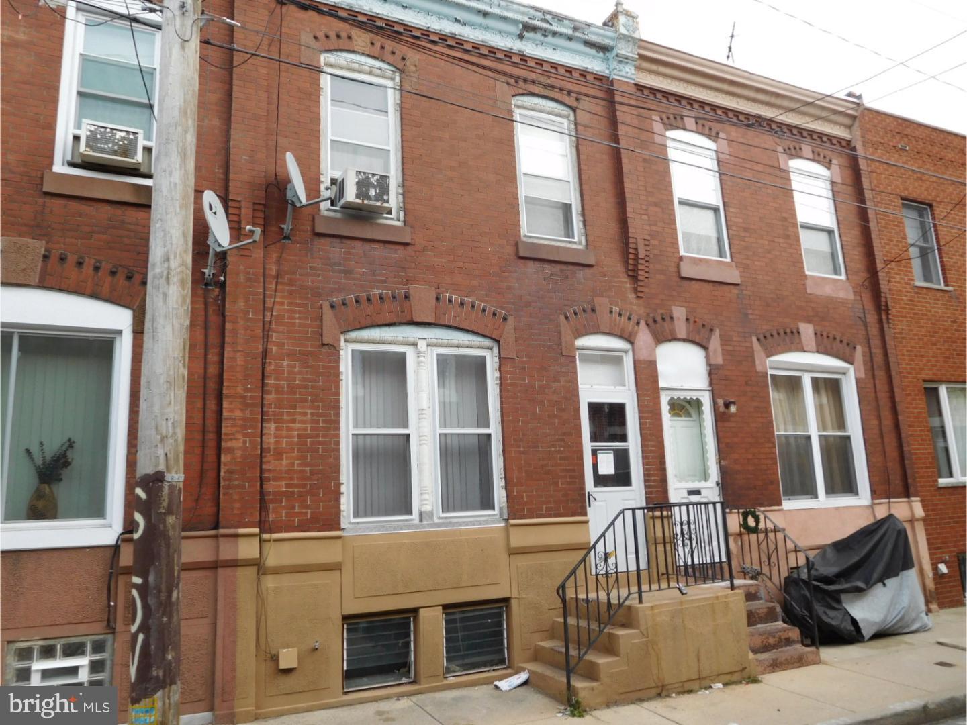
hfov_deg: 69.4
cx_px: 484
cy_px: 362
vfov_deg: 54.9
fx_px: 698
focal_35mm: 25
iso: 125
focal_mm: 4.5
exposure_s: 1/160
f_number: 3.4
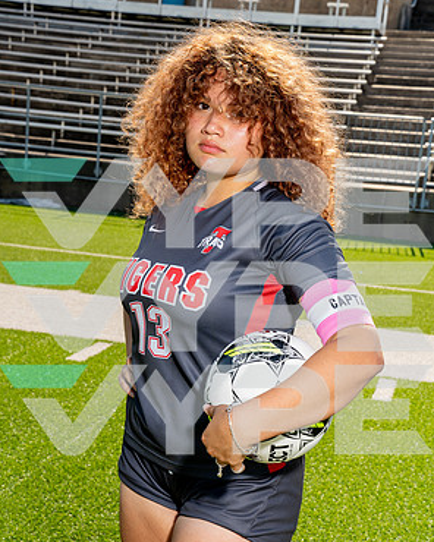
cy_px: 308
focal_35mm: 73
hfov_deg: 21.0
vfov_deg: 26.0
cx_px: 218
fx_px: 1172
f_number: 10
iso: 320
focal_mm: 64
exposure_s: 1/250
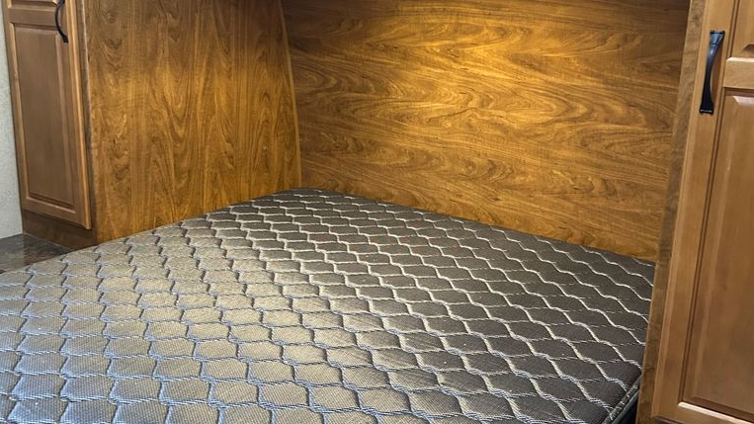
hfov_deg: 52.8
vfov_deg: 31.1
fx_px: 760
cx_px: 377
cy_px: 182
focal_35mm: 38
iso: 500
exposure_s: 1/43
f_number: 1.5
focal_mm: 5.7
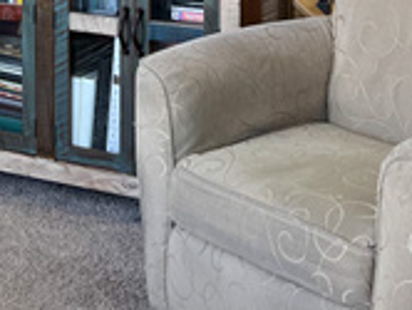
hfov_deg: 19.6
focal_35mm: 100
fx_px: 1192
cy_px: -201
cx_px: 151
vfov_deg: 13.6
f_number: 1.5
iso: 80
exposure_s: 1/60
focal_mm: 5.7
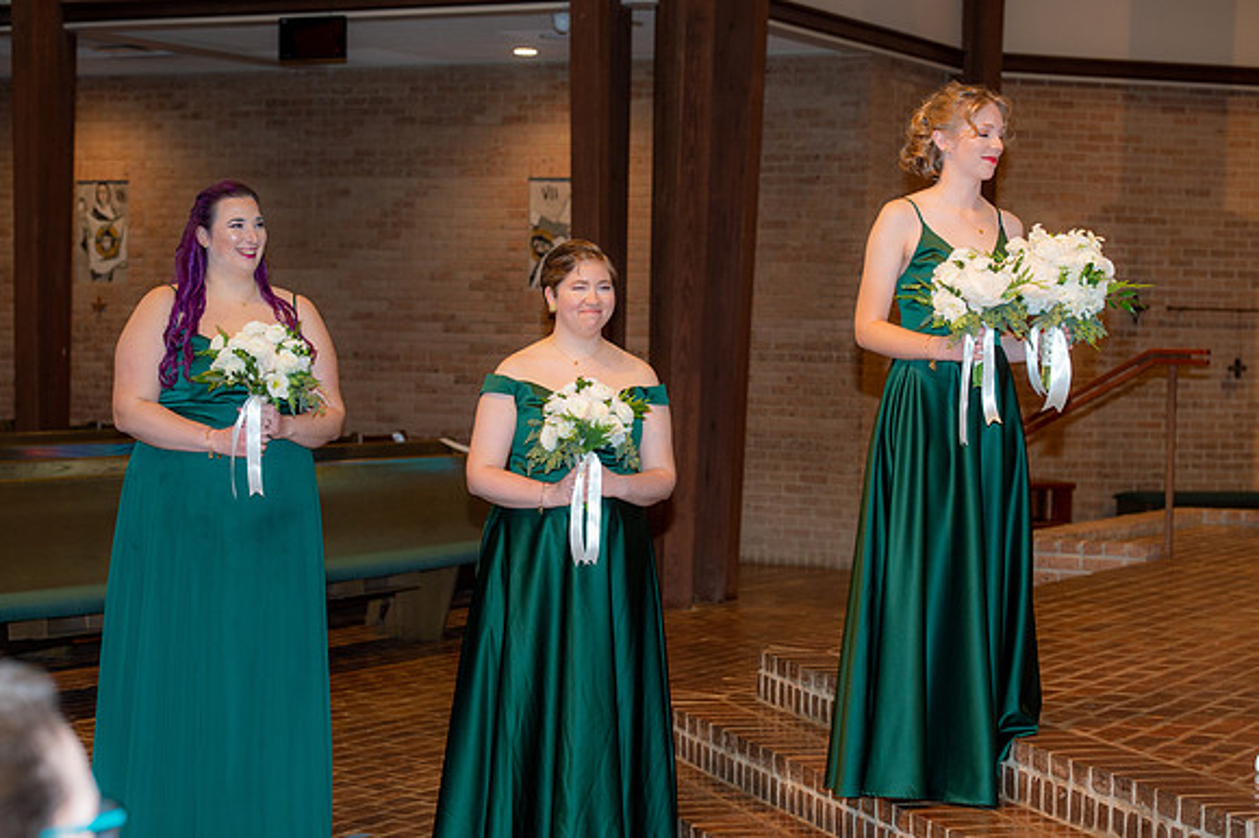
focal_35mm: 80
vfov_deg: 17.0
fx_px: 2796
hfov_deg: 25.4
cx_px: 630
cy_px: 419
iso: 1600
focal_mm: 80
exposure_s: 1/100
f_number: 5.6
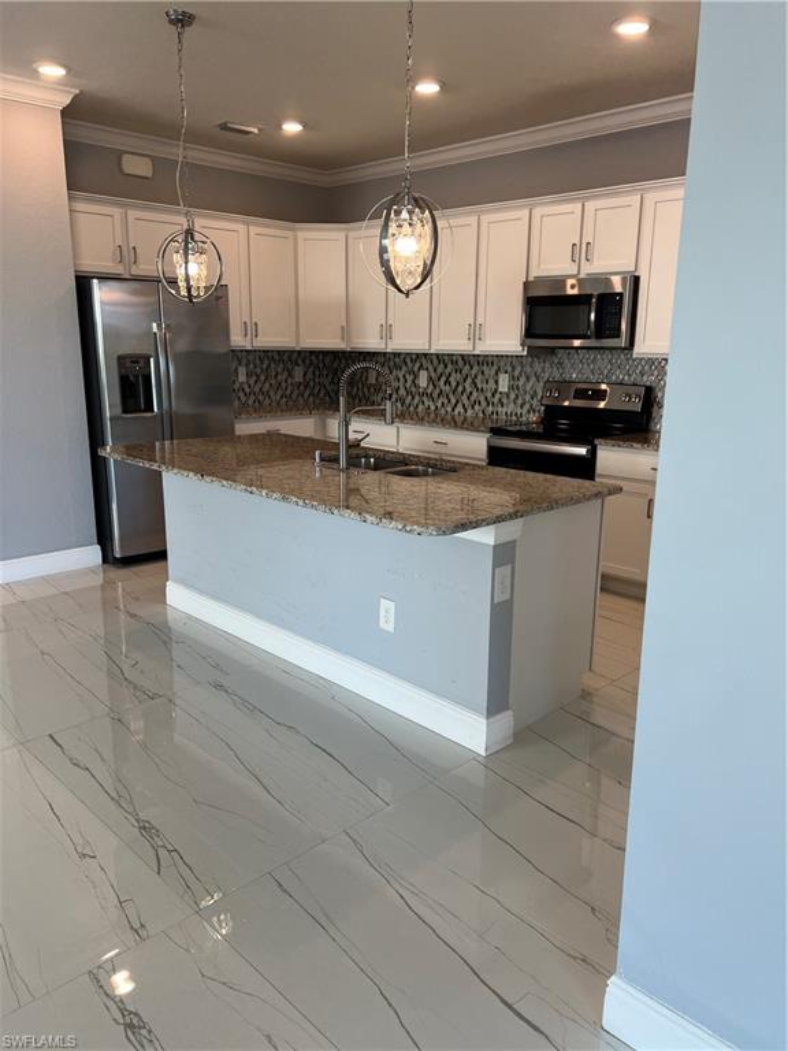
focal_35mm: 26
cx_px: 394
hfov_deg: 53.1
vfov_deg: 67.3
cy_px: 526
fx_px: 789
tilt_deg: -12.5
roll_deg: -0.4
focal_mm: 5.7
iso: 64
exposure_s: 1/120
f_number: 1.5
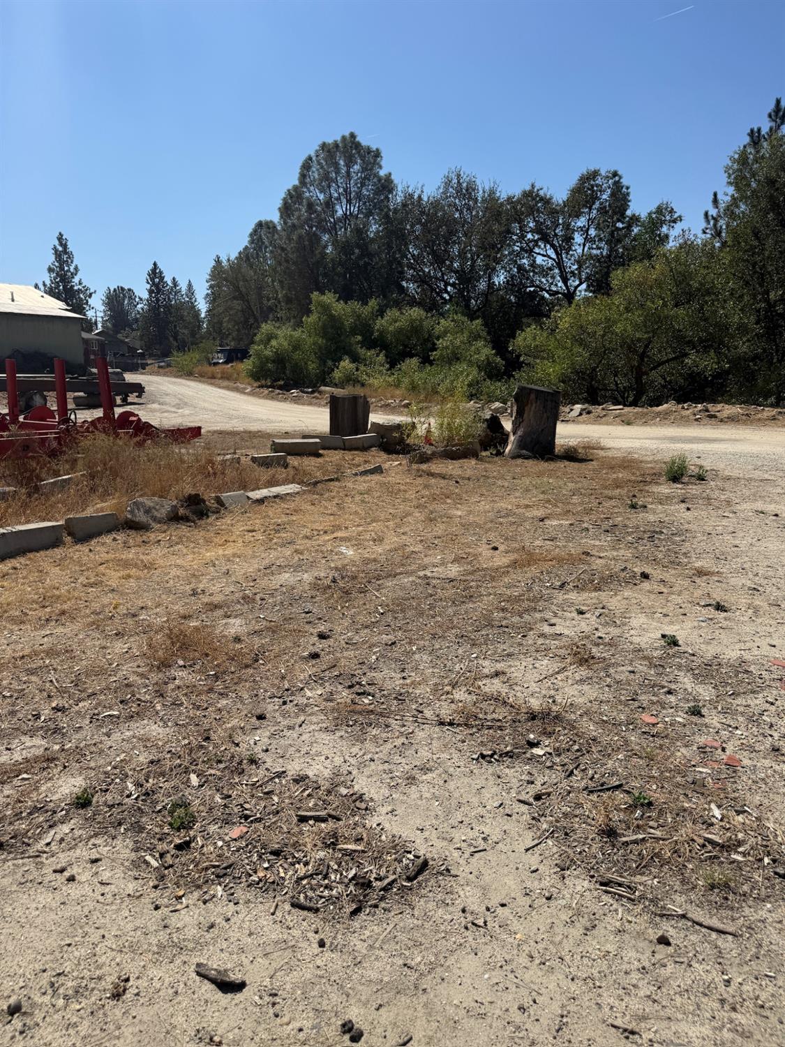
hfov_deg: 56.8
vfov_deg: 71.6
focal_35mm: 24
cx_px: 392
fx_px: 726
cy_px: 524
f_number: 1.78
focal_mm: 6.76
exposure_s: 1/7353
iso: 80
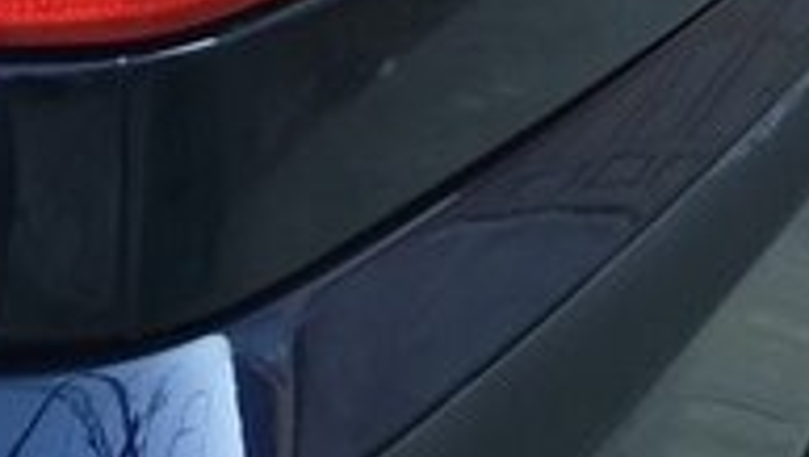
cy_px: -384
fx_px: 2319
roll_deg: -0.2
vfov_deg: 10.5
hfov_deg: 19.2
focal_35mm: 108
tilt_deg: -9.7
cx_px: -17
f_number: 2.2
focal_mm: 4.15
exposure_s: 1/100
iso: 40
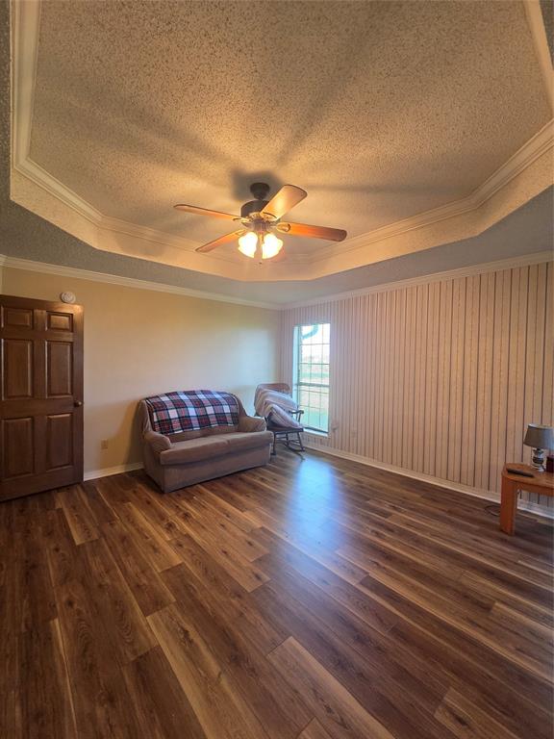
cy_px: 370
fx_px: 277
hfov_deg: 89.9
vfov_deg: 106.2
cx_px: 277
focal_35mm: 13
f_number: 2.2
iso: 400
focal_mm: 2.2
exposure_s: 1/60
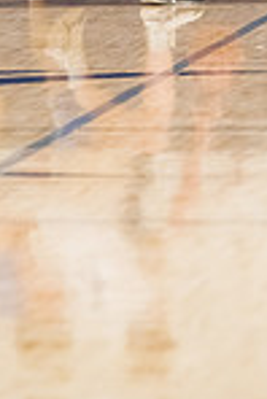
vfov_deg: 3.7
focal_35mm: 548
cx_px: 119
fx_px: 6082
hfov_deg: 2.5
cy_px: -170
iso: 8000
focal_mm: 180
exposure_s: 1/1600
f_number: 4.5
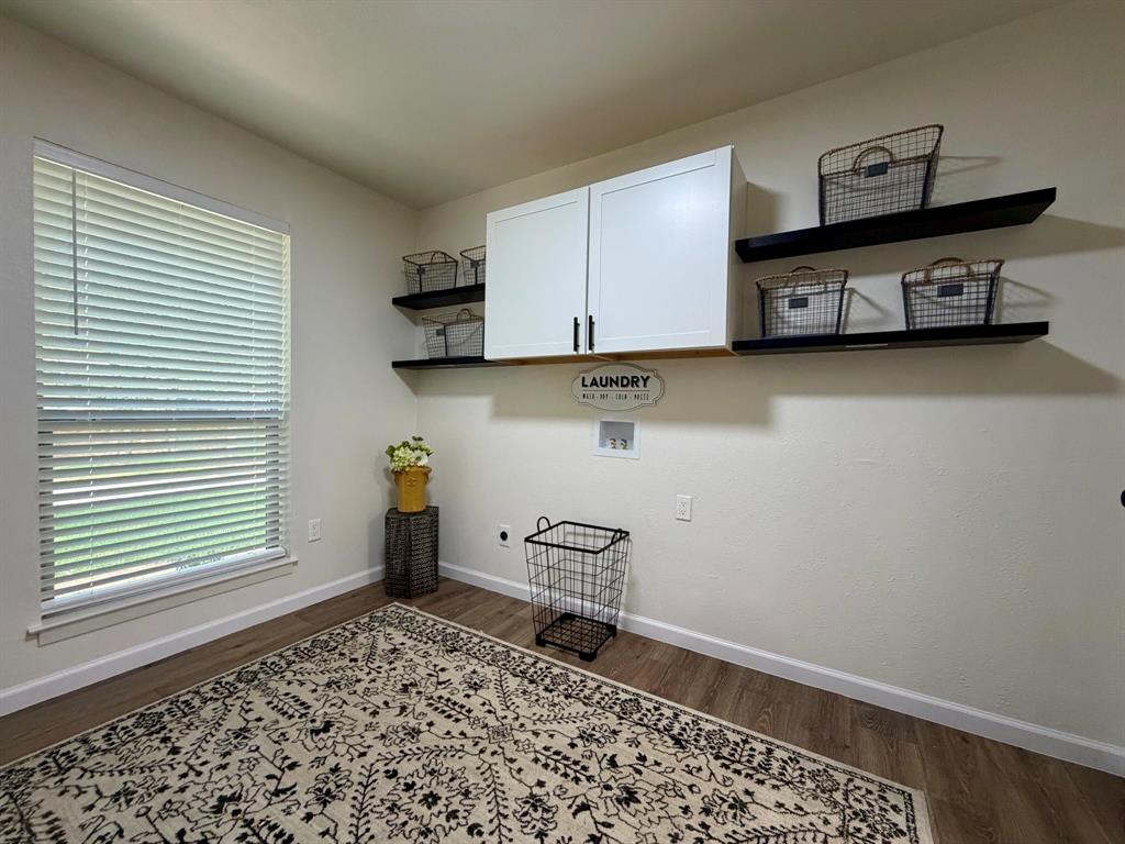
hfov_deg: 102.1
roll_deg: -1.2
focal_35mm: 14
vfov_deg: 85.7
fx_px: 455
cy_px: 422
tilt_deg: -2.2
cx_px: 562
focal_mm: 2.22
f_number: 2.2
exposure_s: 1/120
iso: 320
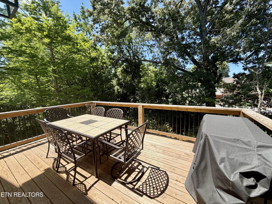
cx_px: 136
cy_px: 102
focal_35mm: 14
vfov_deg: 85.7
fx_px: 110
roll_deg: +1.6
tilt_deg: -6.4
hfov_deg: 102.1
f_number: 2.2
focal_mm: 2.22
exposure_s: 1/709
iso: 40
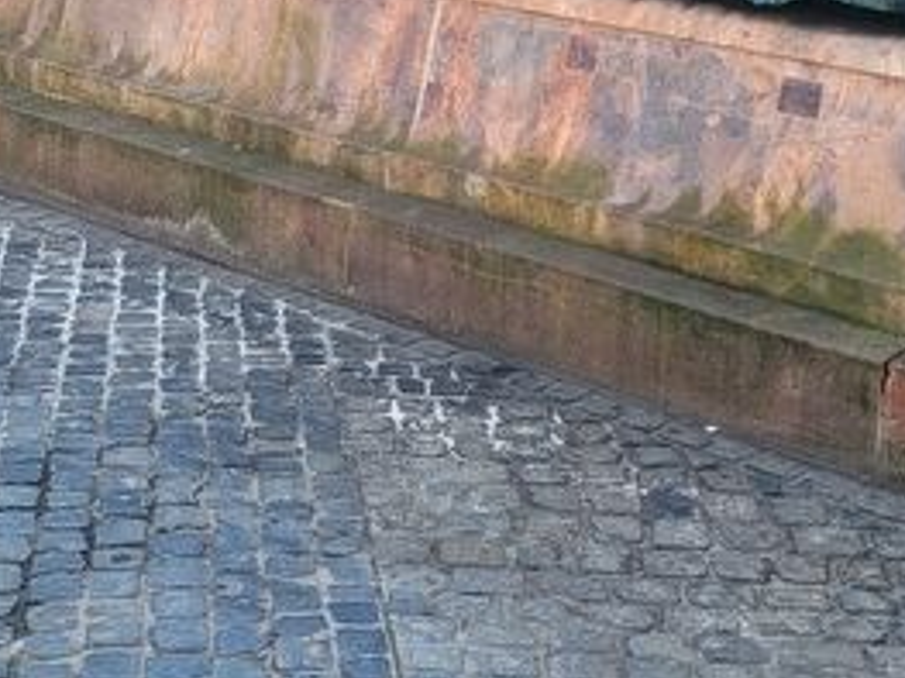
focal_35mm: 79
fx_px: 2064
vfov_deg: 17.5
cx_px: 313
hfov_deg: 24.6
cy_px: -203
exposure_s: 1/340
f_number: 1.8
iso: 40
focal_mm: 5.4
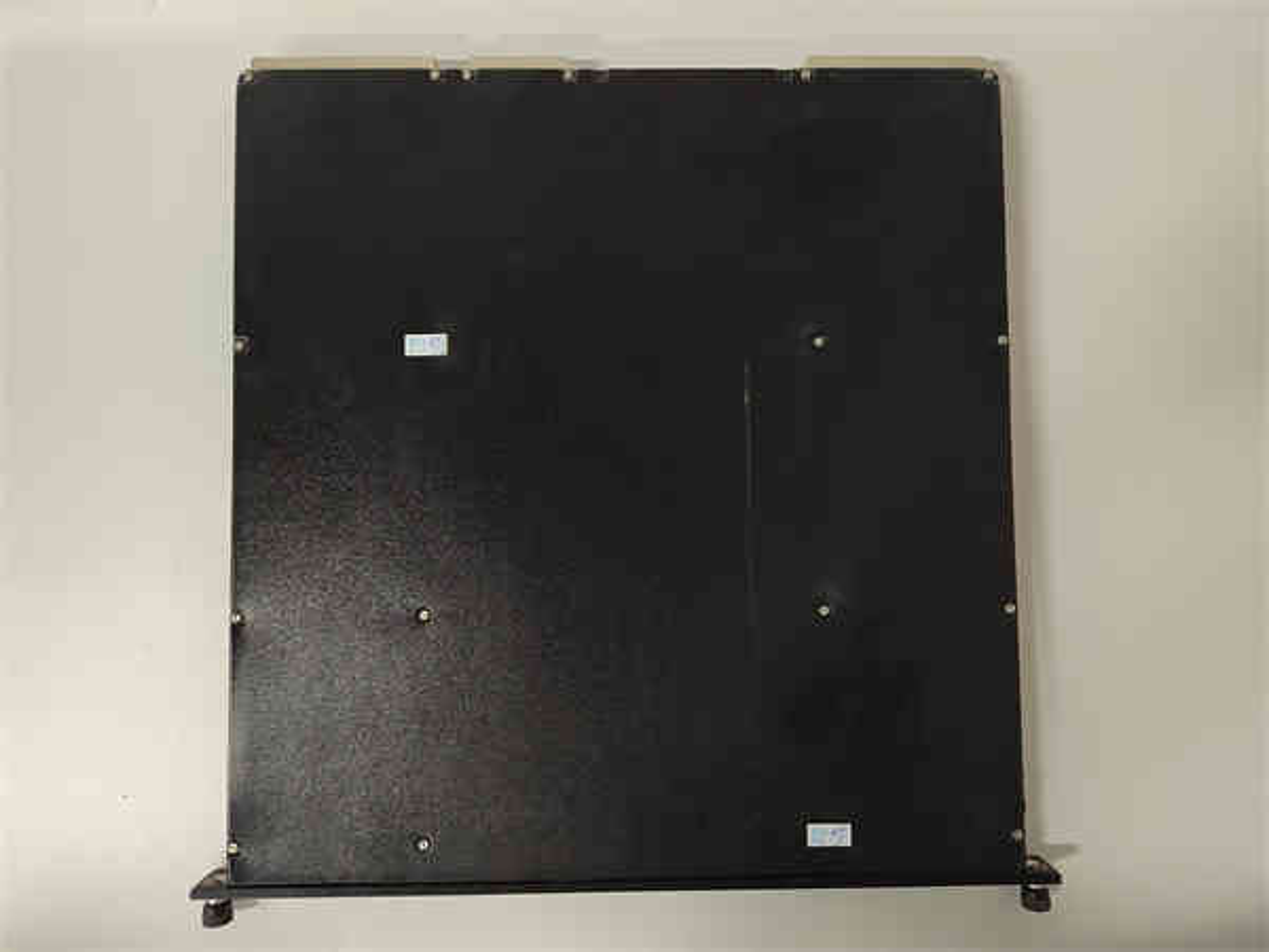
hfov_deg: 73.9
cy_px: 476
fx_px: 843
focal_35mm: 23
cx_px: 634
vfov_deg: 58.9
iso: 1534
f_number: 1.9
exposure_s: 1/60
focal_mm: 5.52
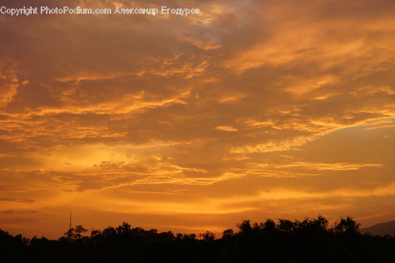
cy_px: 132
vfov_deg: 25.7
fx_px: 576
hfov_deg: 37.9
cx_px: 198
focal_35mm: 52
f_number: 6.3
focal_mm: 35
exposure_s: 1/60
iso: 100
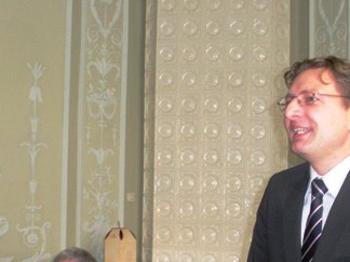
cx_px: 180
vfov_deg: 19.5
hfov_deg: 26.3
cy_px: 246
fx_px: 748
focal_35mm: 74
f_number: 3.5
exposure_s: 1/30
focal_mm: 6.3
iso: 249
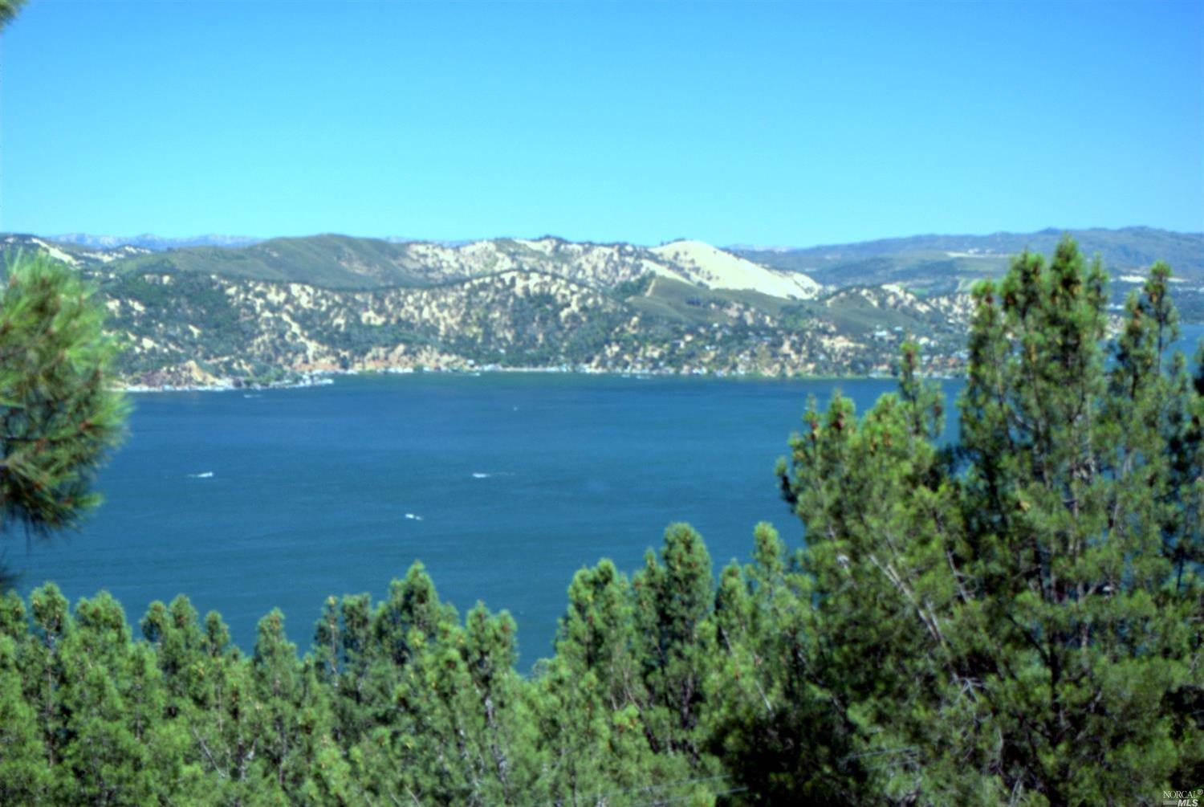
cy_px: 404
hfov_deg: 24.6
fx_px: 2763
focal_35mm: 82
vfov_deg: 16.6
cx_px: 602
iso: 200
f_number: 8
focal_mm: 55
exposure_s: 1/60
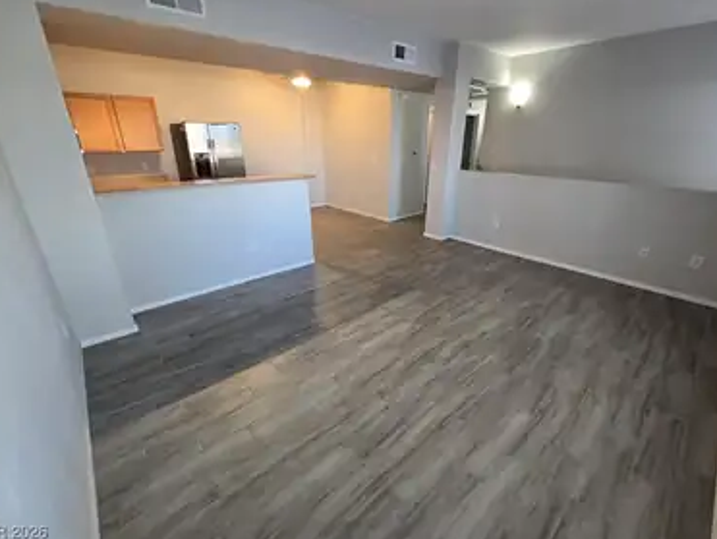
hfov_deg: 102.0
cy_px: 259
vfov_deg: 85.7
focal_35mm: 14
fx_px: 290
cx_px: 358
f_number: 2.2
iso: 200
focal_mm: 2.2
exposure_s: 1/60
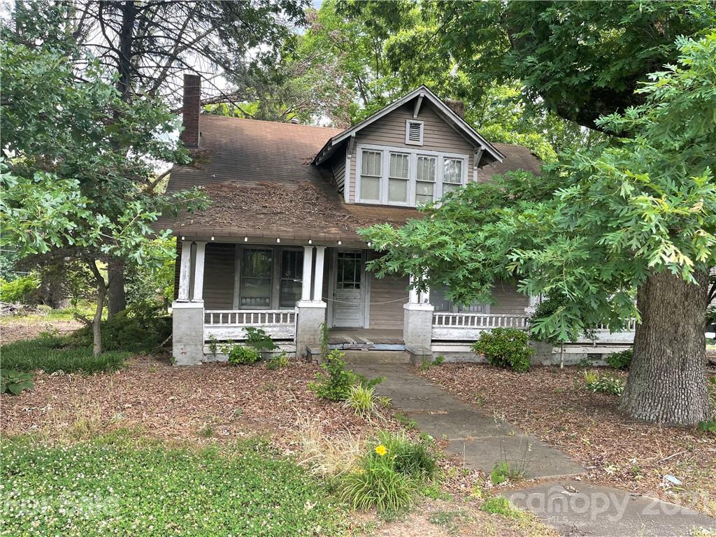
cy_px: 268
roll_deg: -2.2
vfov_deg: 53.1
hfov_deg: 67.3
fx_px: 538
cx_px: 358
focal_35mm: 26
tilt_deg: +0.1
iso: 32
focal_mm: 5.1
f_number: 1.6
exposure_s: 1/294
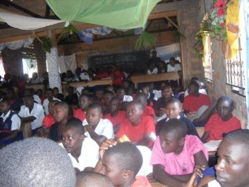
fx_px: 245
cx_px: 124
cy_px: 94
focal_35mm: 34
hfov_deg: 54.0
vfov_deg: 41.8
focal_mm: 6
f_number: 2.8
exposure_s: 1/45
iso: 400
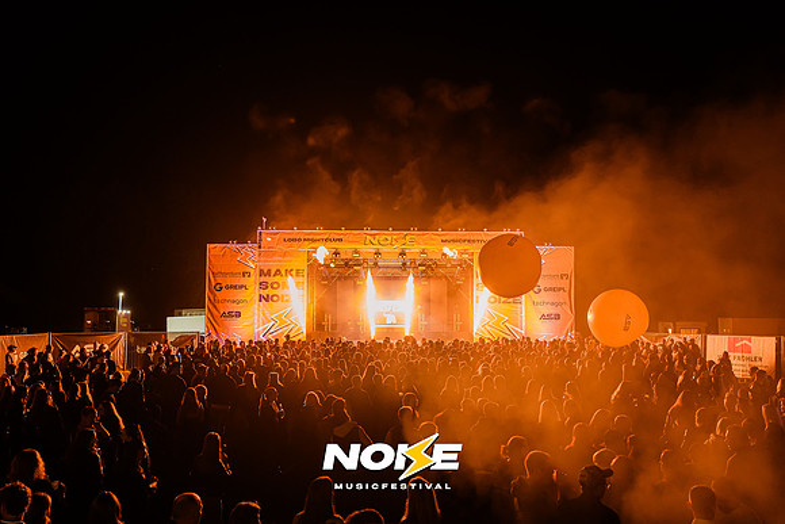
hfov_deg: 54.4
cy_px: 262
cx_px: 392
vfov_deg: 37.9
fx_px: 763
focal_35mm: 35
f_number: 3.5
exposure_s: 1/60
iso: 2500
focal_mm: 35
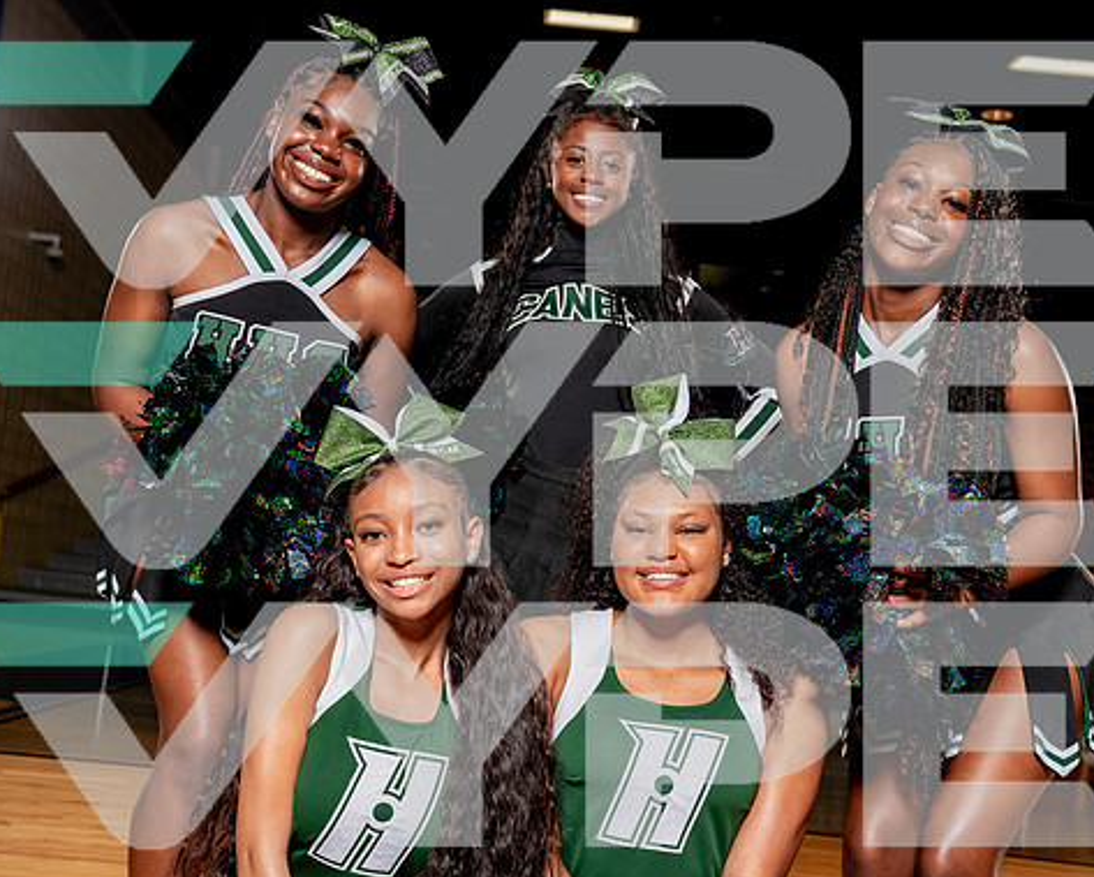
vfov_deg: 32.8
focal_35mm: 46
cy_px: 445
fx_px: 1490
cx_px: 548
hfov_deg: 40.3
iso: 200
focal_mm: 40
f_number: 5.6
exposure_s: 1/250
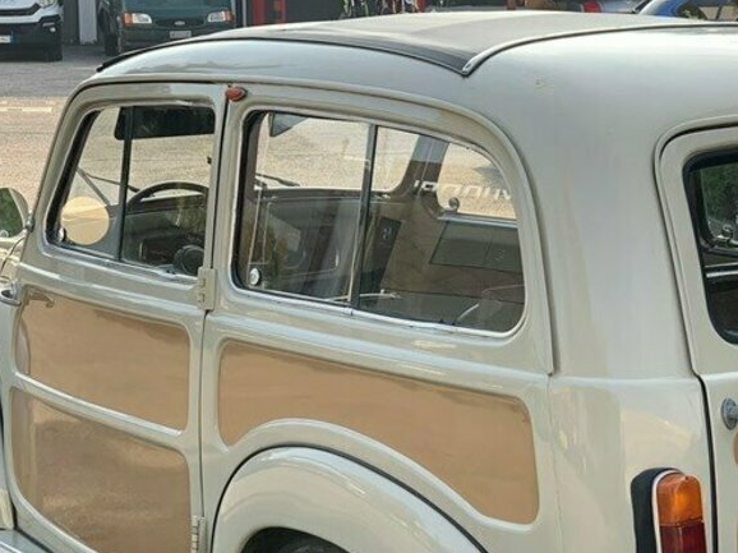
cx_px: 483
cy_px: 405
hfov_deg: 18.2
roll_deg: -0.3
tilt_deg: -10.9
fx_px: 2302
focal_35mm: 108
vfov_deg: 13.7
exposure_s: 1/169
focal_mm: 6
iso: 16
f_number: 2.4
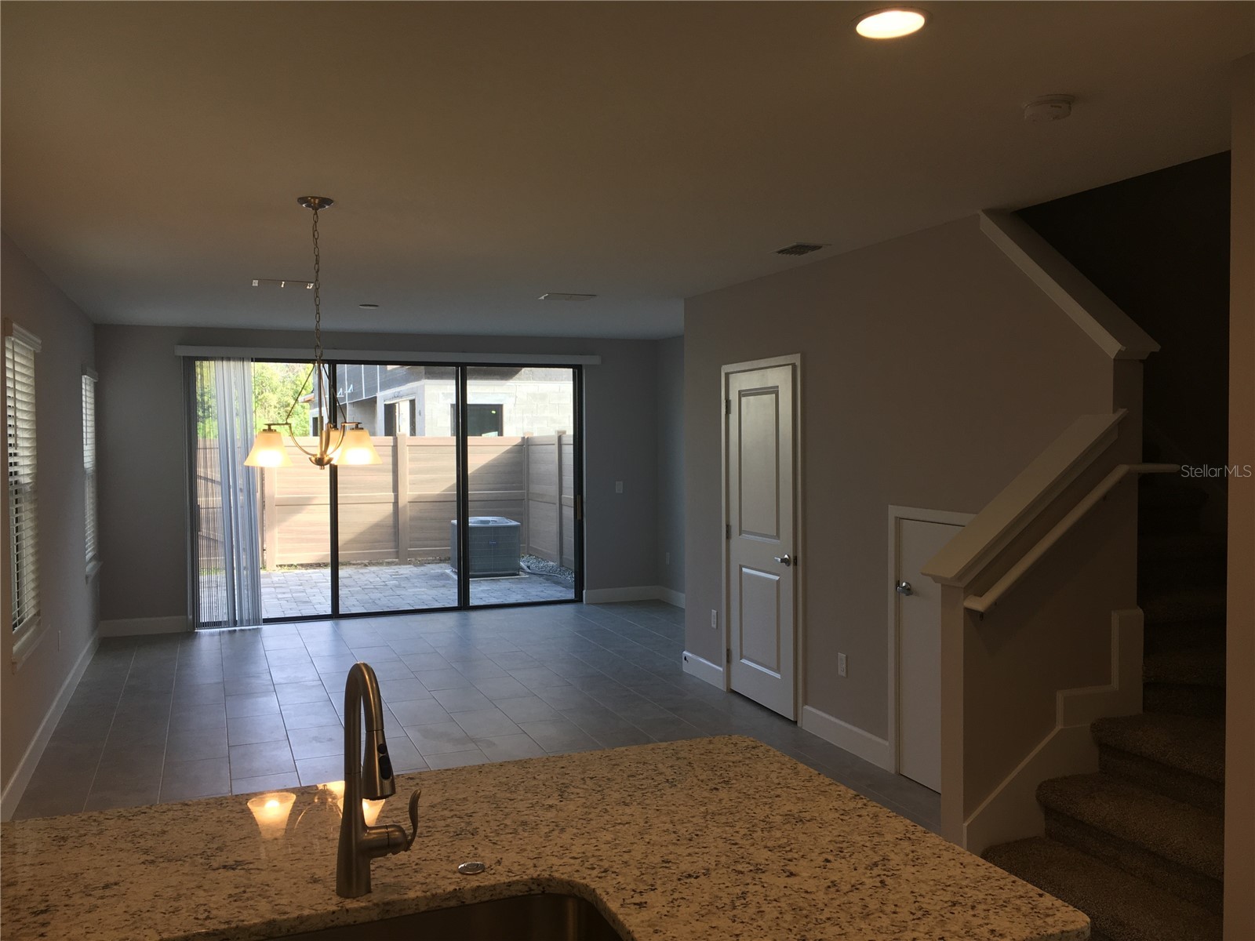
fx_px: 1051
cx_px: 628
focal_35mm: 29
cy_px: 470
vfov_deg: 48.2
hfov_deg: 61.7
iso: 32
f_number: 2.2
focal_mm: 4.15
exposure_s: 1/60
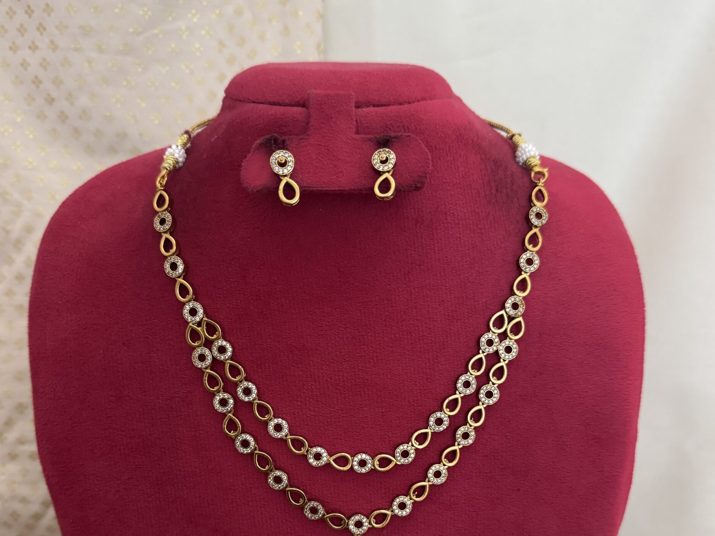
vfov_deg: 42.1
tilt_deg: -11.1
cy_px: 374
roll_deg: -1.8
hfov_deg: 55.4
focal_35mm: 33
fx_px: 682
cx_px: 355
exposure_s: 1/44
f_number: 1.78
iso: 800
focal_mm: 6.76
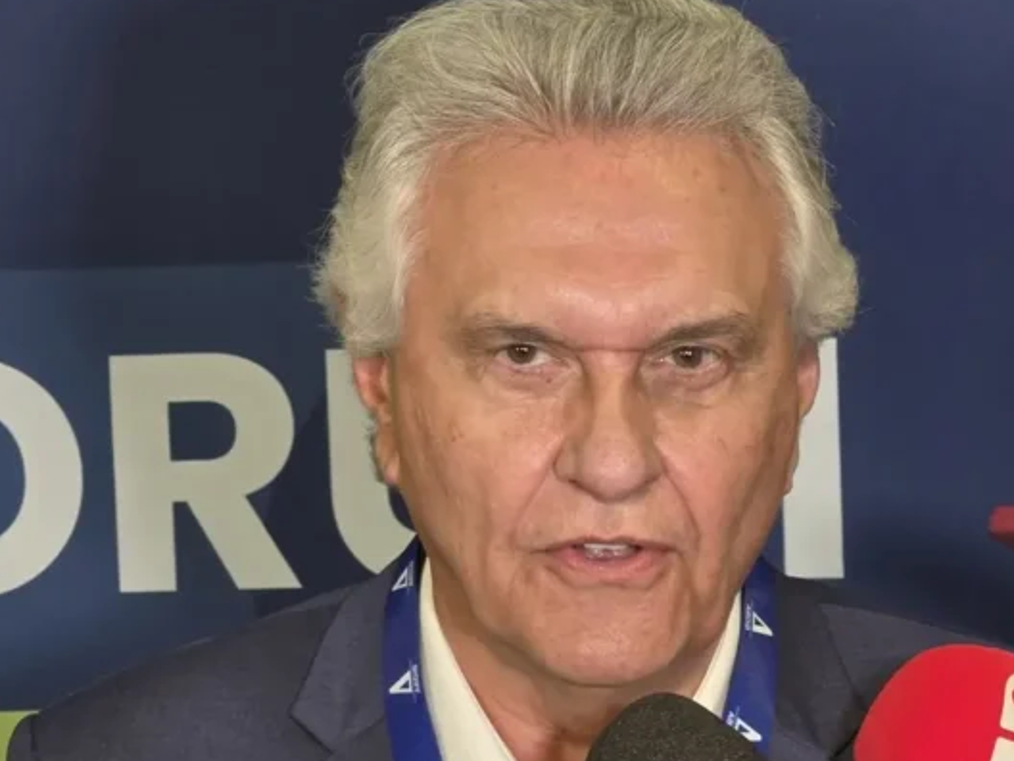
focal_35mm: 223
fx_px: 6532
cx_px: 538
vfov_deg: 6.7
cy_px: 634
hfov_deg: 8.9
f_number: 2.9
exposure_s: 1/102
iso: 320
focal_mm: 18.6
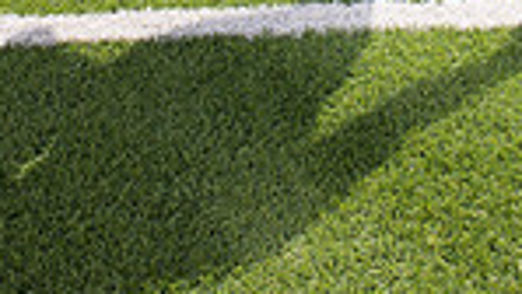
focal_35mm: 101
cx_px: 424
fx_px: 1399
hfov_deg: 20.9
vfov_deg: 10.2
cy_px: -441
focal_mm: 32
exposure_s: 1/400
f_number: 7.1
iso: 125
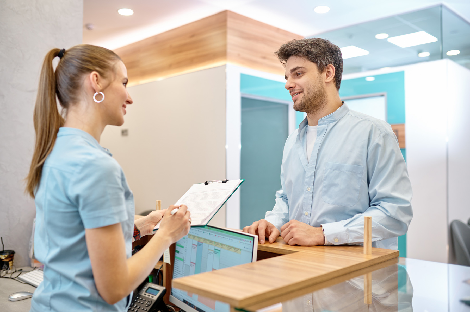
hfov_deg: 54.5
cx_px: 235
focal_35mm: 35
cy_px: 156
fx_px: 457
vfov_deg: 37.8
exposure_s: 1/90
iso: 280
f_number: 2.4
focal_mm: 35
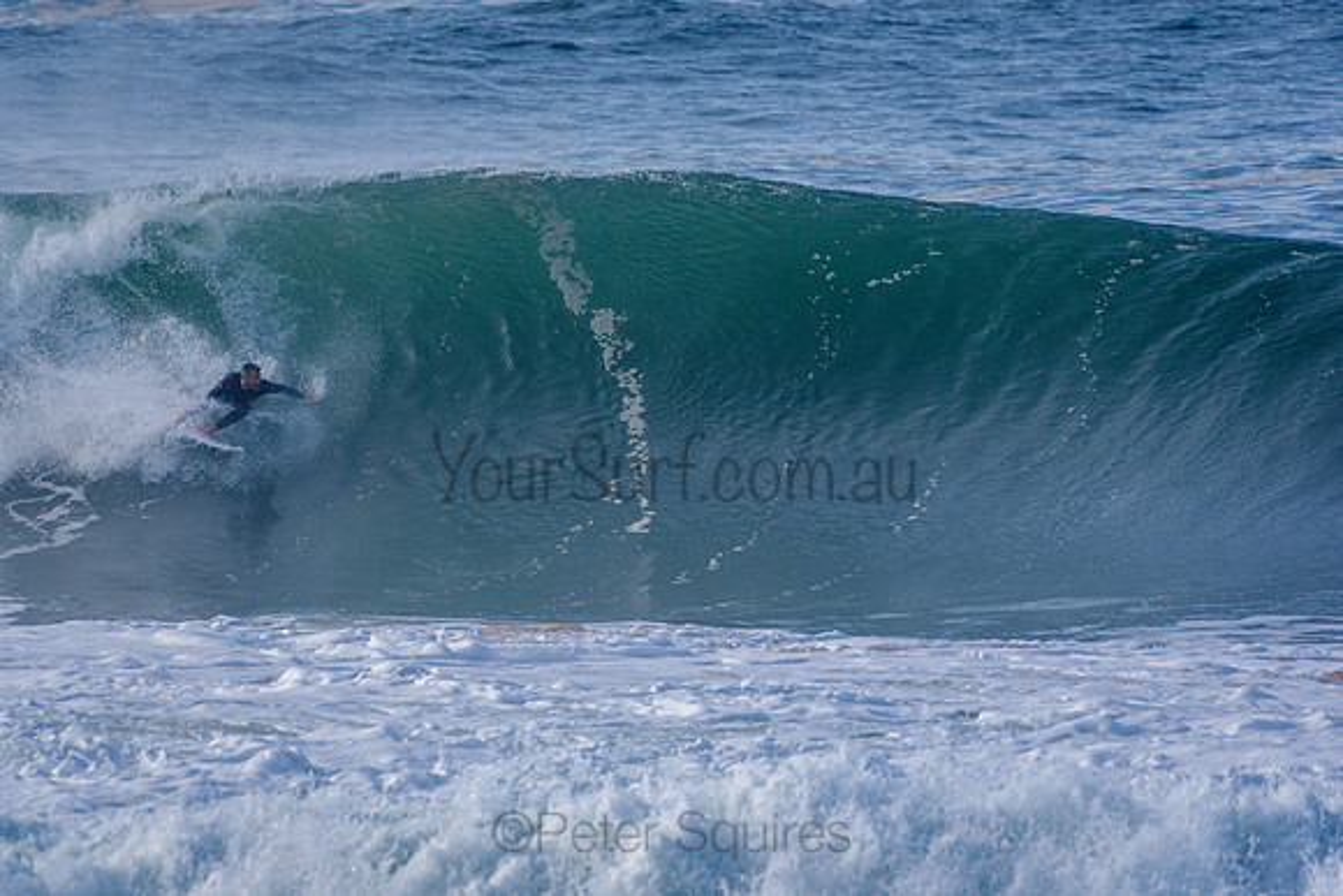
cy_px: 448
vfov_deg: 1.8
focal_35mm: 750
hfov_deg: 2.7
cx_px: 672
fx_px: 27984
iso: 320
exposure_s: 1/2000
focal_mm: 500
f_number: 5.6
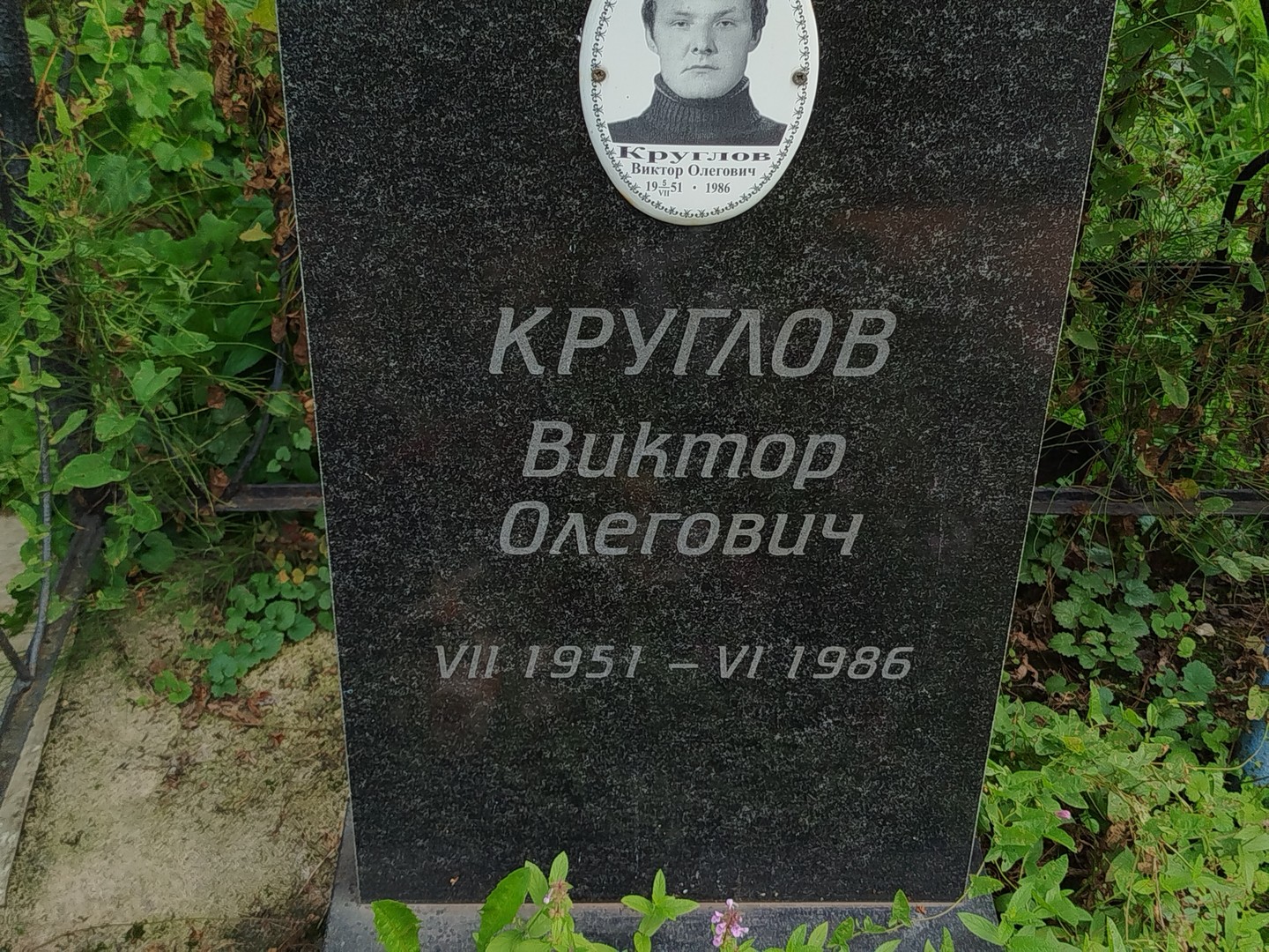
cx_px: 634
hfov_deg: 39.7
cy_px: 476
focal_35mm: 48
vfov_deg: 30.3
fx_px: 1760
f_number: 1.7
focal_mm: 5.31
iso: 50
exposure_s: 1/407
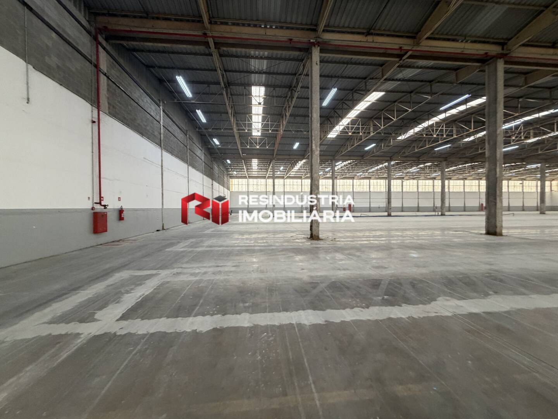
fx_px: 226
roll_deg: -0.1
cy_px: 210
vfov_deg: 85.7
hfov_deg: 102.1
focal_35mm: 14
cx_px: 279
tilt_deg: +0.5
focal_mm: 2.22
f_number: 2.2
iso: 200
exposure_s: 1/60
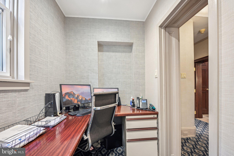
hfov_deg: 96.7
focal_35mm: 16
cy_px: 78
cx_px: 117
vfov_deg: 73.7
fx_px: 104
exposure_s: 1/3.33
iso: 400
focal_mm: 16
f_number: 8
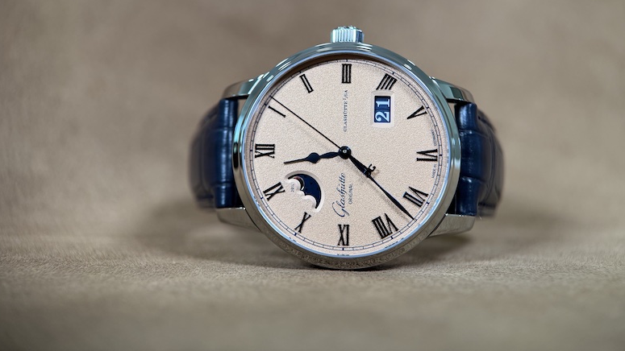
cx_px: 320
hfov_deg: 69.8
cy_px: 110
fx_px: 447
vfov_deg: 42.2
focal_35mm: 27
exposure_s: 1/120
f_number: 1.78
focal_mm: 6.76
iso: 160
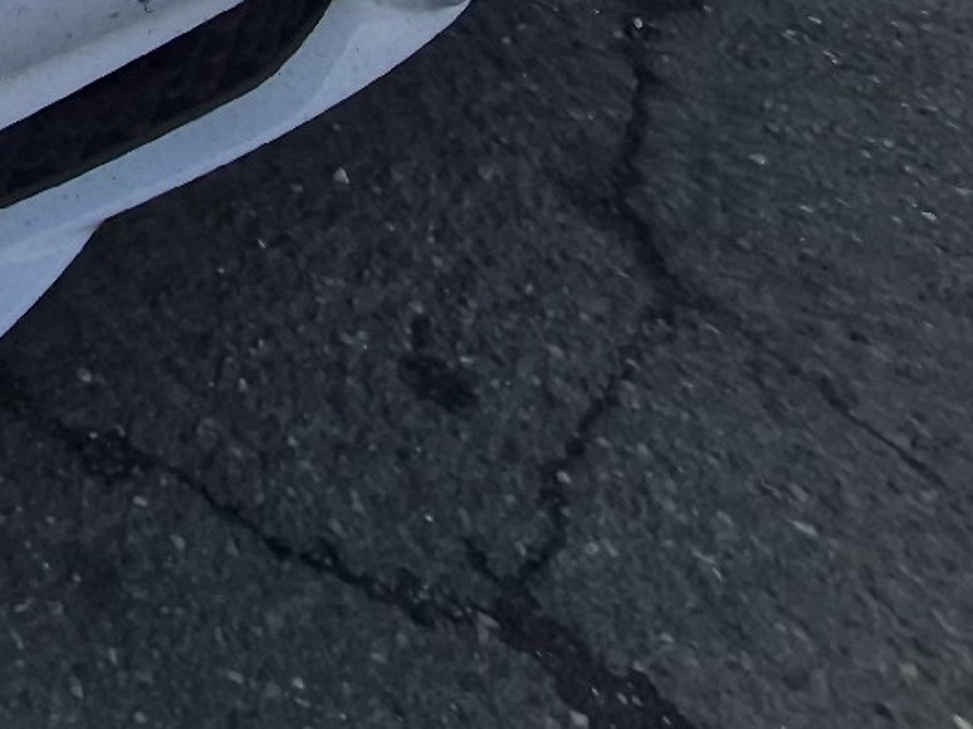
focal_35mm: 47
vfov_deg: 22.3
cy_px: -495
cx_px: -533
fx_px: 1321
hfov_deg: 26.8
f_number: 2.2
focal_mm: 1.74
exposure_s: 1/2000
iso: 40
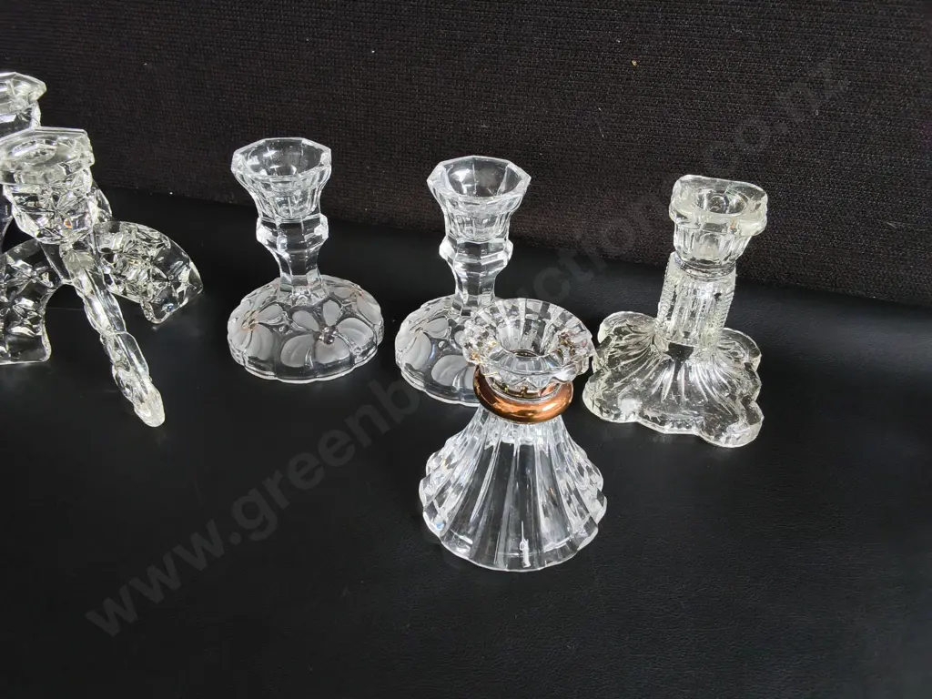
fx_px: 727
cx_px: 466
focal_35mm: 27
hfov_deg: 65.3
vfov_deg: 51.4
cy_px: 350
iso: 64
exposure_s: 1/100
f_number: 2
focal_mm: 2.87
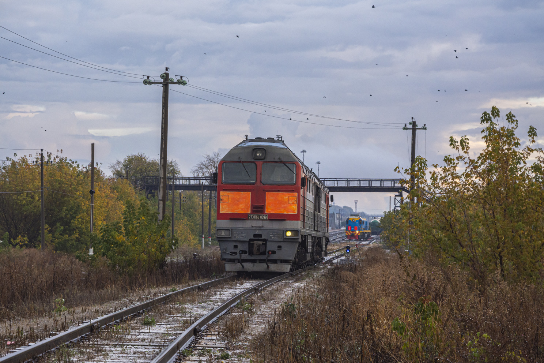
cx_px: 273
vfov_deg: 10.4
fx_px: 1995
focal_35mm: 132
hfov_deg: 15.5
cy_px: 176
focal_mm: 85
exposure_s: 1/500
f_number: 7.1
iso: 400
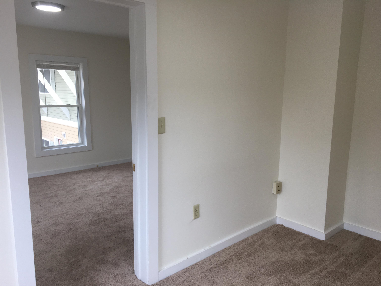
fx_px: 319
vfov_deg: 48.2
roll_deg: -0.3
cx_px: 190
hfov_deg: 61.7
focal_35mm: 29
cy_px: 143
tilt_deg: -9.1
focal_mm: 4.15
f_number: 2.2
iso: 32
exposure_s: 1/60
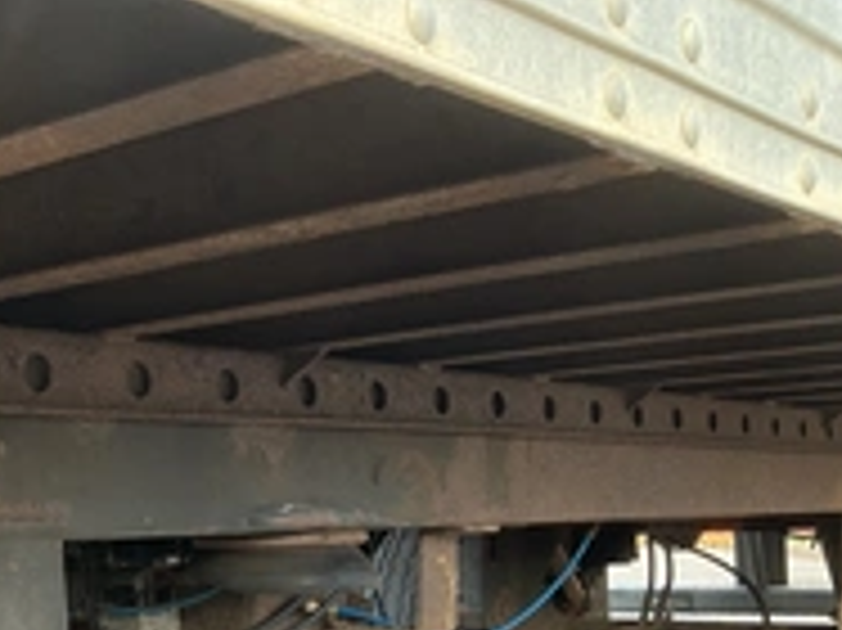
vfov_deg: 22.5
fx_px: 1507
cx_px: 5
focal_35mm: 62
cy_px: 670
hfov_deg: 29.2
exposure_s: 1/122
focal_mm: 3
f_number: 1.8
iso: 32
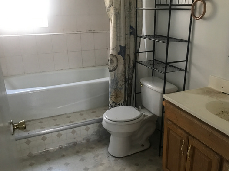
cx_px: 129
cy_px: 88
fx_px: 225
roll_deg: +0.7
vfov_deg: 41.8
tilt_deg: -17.9
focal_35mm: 34
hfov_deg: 53.8
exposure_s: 1/15
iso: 64
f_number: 1.8
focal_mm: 3.99
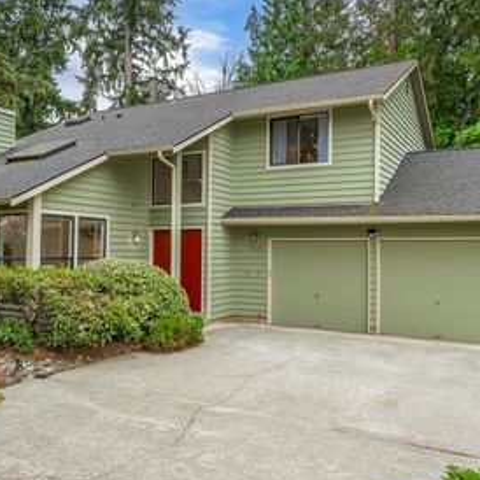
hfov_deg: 52.5
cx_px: 219
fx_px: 486
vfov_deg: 52.5
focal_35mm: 31
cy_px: 232
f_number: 7.1
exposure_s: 1/80
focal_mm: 20
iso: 100
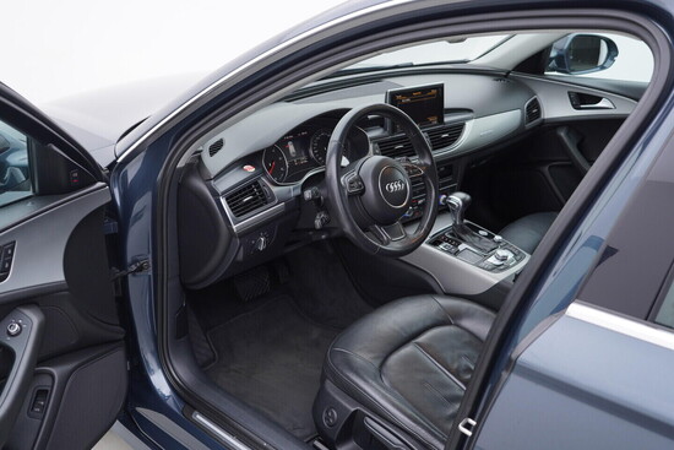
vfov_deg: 36.9
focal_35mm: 36
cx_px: 337
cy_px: 225
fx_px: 674
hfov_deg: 53.1
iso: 125
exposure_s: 1/50
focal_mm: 24
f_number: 3.2
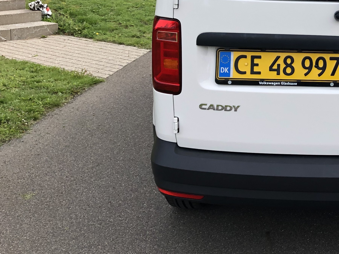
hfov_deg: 28.4
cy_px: 33
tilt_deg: -7.2
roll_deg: +0.8
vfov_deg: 22.8
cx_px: 356
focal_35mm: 63
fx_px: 617
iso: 20
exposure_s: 1/1043
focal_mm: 4
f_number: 1.8
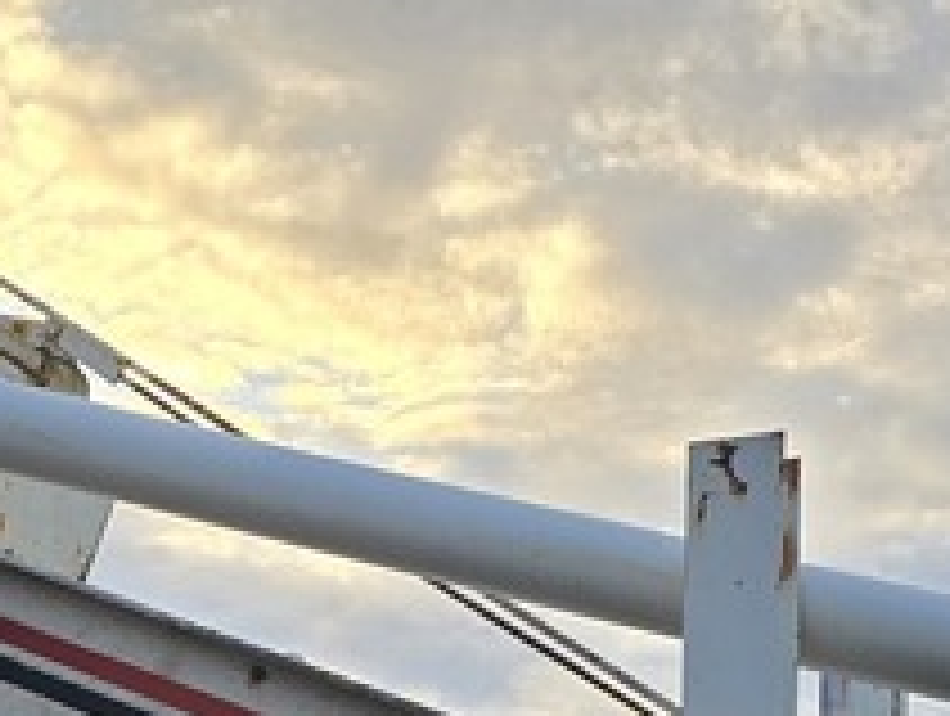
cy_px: 1207
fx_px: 2392
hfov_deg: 22.0
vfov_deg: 15.2
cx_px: 117
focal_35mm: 87
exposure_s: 1/180
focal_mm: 6.3
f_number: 1.7
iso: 25
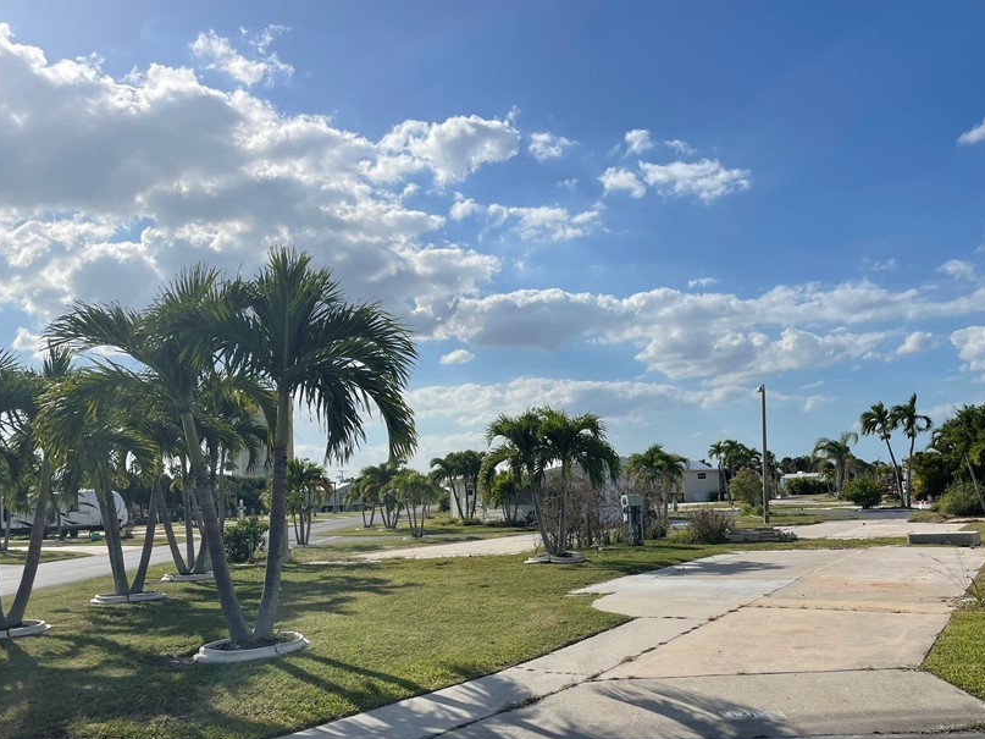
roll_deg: +2.9
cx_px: 521
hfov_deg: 55.3
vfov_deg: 42.6
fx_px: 939
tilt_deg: +3.4
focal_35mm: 33
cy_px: 459
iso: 32
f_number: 1.6
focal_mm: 4.2
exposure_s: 1/7813
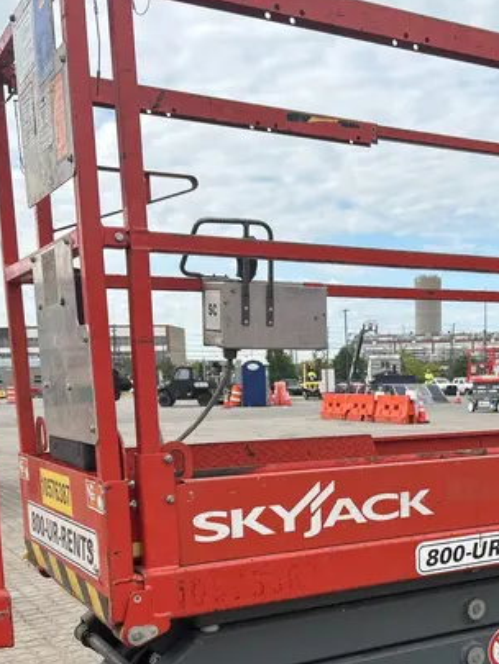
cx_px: 402
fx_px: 903
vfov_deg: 39.3
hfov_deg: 30.1
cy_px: 504
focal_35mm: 47
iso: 50
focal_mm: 5.7
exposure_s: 1/2457
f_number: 1.5
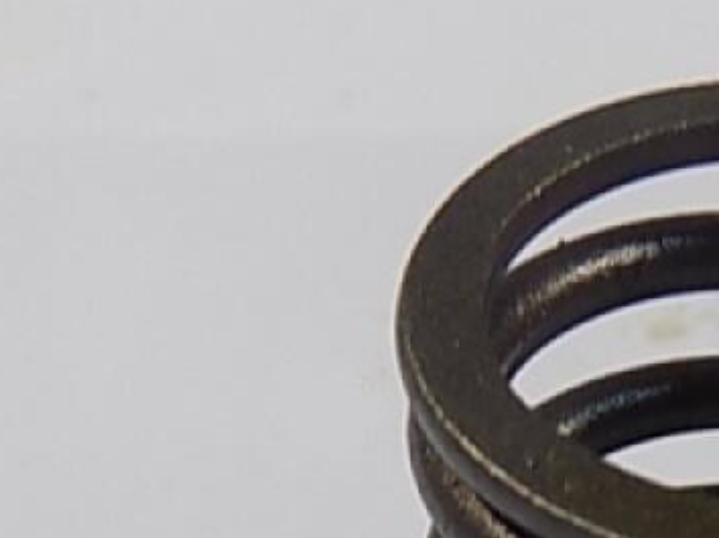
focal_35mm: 104
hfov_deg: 18.5
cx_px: 687
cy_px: 883
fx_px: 2159
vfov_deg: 13.2
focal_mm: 4
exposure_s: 1/30
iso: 140
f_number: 3.1
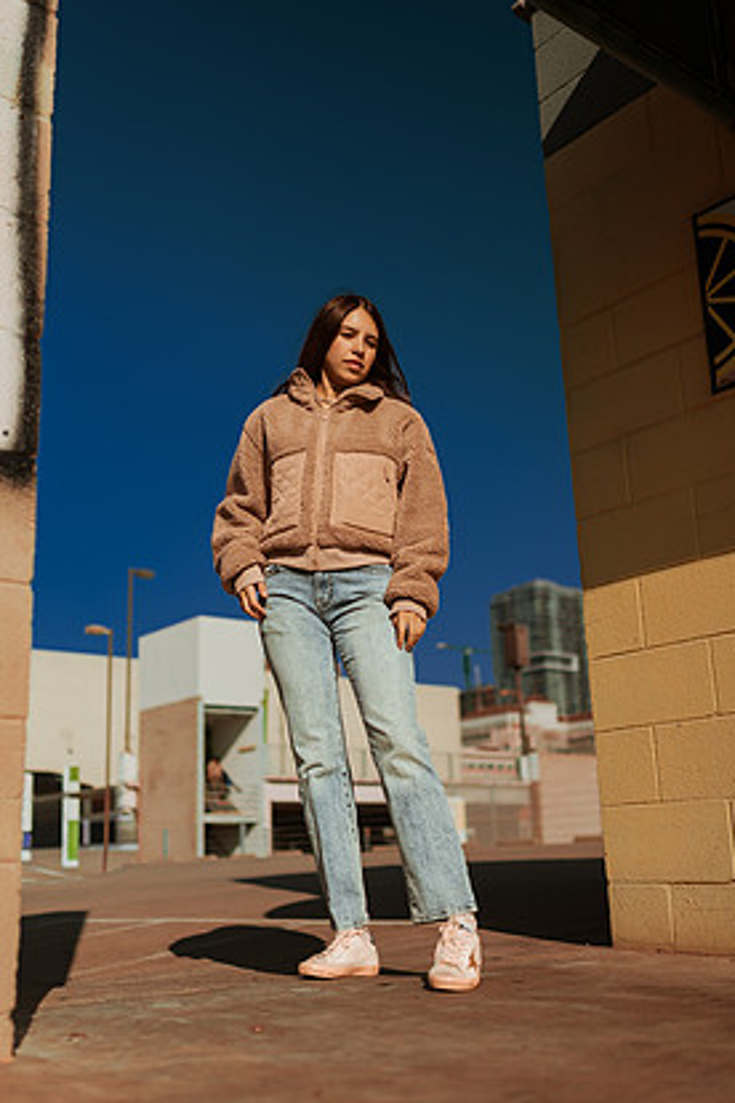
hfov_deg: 35.1
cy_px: 575
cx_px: 357
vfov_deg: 50.7
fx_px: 1164
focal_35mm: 38
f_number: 1.8
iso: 50
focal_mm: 35
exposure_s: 1/8000
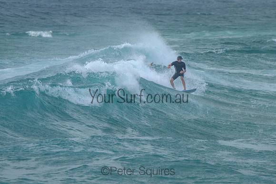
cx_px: 184
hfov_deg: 3.7
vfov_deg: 2.5
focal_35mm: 550
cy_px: 81
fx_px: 4220
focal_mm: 400
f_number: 8
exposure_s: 1/2000
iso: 500
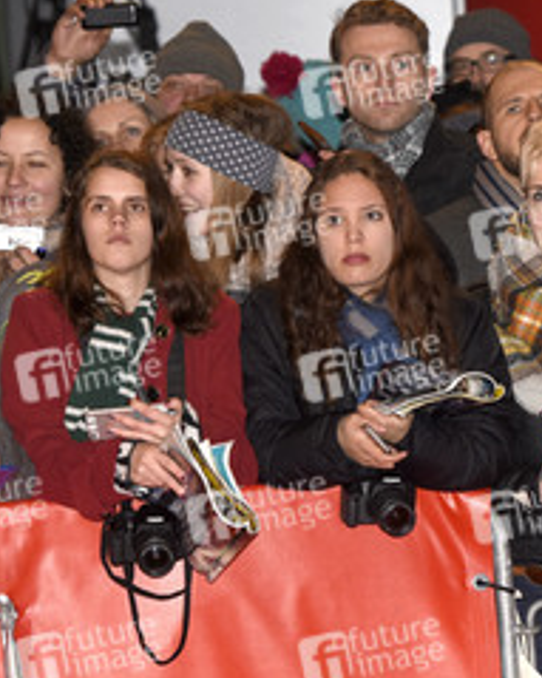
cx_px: 580
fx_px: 7201
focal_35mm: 359
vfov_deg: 5.4
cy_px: 298
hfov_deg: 4.3
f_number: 4
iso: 400
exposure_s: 1/640
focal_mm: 135
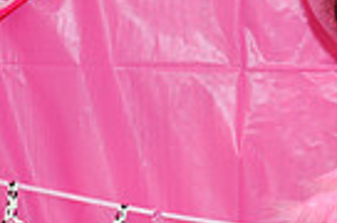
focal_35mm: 333
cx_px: 538
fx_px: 3110
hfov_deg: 6.1
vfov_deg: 4.1
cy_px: 247
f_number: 5.6
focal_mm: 52
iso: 640
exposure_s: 1/60
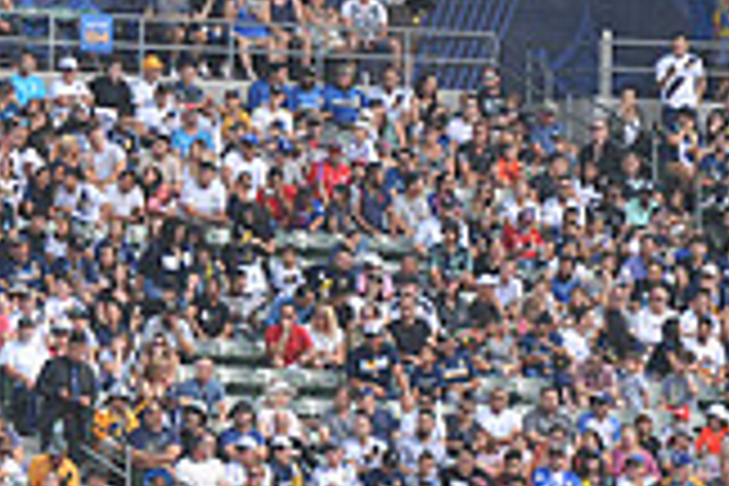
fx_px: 11582
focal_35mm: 572
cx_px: -94
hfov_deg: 3.6
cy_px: 252
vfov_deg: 2.4
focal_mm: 160
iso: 250
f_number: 8
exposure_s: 1/250
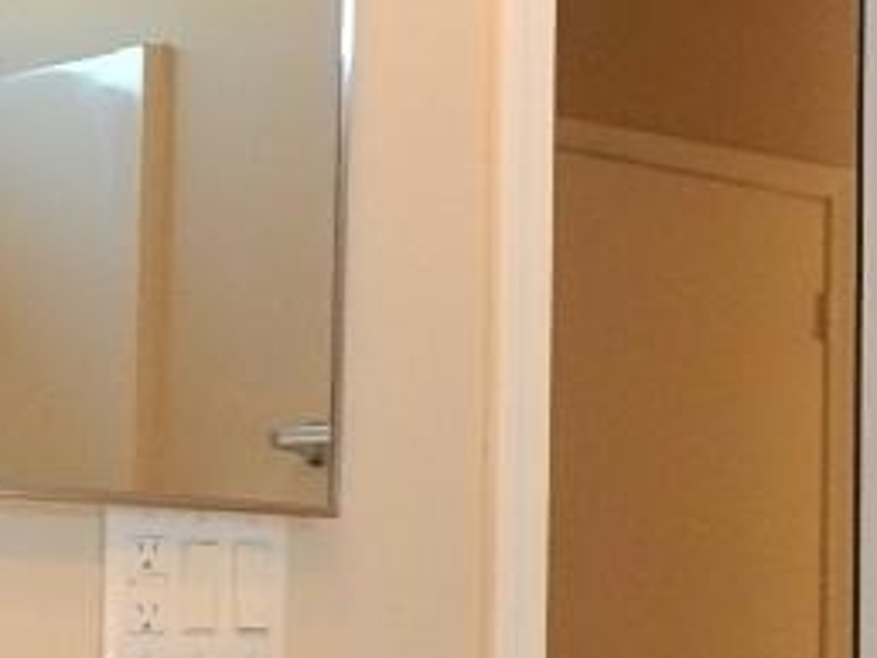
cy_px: 573
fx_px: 3473
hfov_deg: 14.4
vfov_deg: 10.8
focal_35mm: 137
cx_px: 573
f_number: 3
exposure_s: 1/30
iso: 200
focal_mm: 4
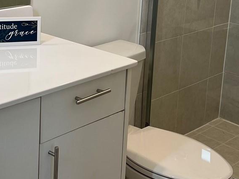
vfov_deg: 19.7
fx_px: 504
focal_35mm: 73
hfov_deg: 26.5
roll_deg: -2.4
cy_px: 15
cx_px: 71
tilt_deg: -13.6
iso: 64
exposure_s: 1/120
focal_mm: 5.7
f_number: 1.5
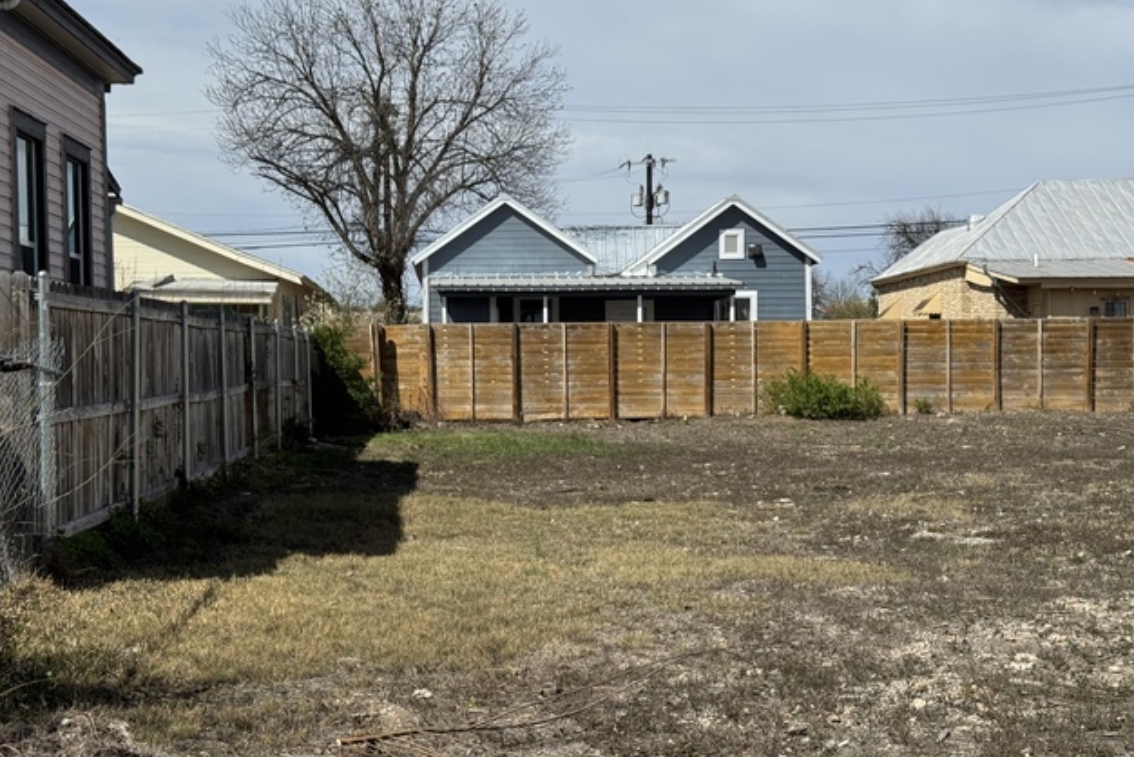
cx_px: 574
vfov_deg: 26.5
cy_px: 417
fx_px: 1607
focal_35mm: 51
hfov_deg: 38.9
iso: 64
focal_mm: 6.76
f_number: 1.78
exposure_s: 1/7092
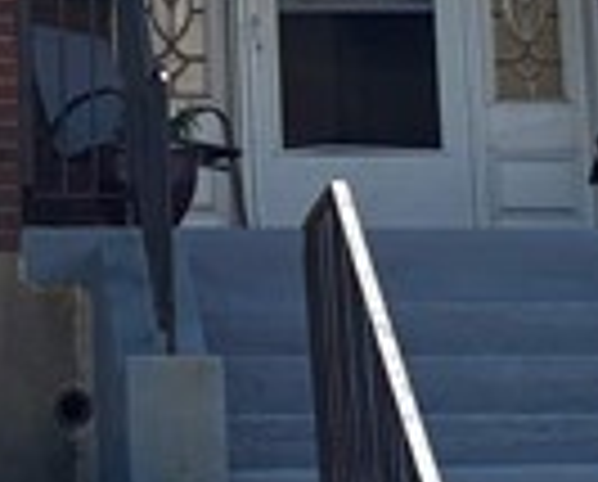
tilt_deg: +16.7
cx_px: -126
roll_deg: -0.5
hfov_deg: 9.7
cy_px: -203
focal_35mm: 195
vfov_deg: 7.8
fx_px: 3459
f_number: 1.6
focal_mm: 5.96
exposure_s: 1/1984
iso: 50
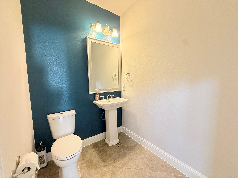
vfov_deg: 85.7
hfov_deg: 102.1
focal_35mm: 14
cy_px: 89
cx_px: 119
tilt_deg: -3.7
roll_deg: +1.7
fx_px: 96
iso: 400
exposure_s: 1/60
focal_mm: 2.22
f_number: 2.2
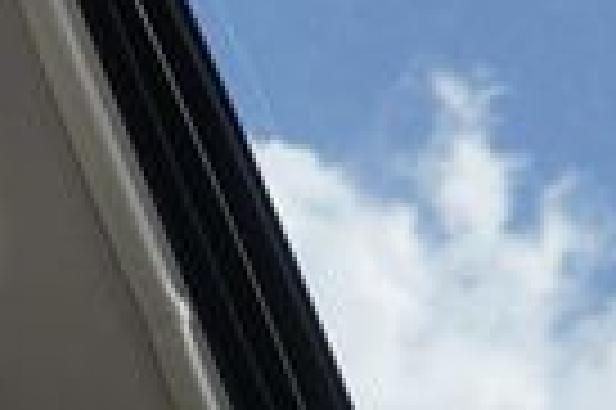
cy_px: 151
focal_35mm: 131
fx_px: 2239
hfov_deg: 13.4
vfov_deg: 10.4
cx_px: 1245
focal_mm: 19
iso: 100
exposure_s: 1/200
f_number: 4.5
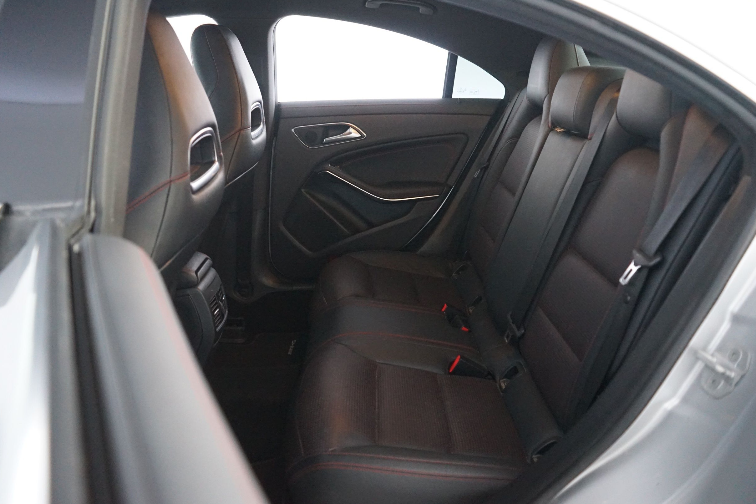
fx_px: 630
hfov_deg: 61.9
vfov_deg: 43.6
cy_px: 248
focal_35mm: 30
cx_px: 383
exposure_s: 1/10
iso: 6400
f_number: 4
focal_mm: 29
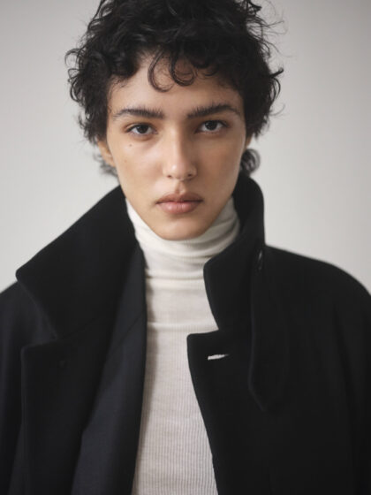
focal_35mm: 50
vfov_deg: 38.2
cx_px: 186
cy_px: 248
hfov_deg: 29.1
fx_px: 715
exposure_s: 1/250
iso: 1600
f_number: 2.8
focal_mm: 63
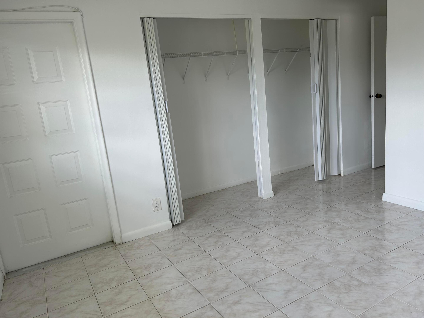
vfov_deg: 53.1
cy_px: 159
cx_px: 212
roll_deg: +6.8
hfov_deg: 67.3
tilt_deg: -11.8
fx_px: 318
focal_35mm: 26
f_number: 1.5
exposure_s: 1/121
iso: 40
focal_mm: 5.7
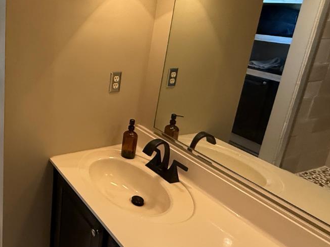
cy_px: 79
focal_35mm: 32
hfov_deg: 49.2
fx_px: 305
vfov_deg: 43.4
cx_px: 20
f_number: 2.2
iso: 400
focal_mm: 2.22
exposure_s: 1/120
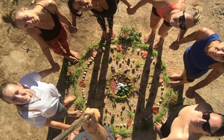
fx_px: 201
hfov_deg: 58.2
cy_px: 83
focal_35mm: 33
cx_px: 112
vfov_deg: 38.2
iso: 32
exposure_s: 1/1074
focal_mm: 2.65
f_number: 2.2
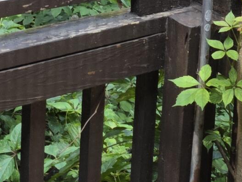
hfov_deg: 14.9
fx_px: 916
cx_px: 226
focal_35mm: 131
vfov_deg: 10.9
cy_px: -88
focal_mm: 6.3
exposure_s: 1/180
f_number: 1.7
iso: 32
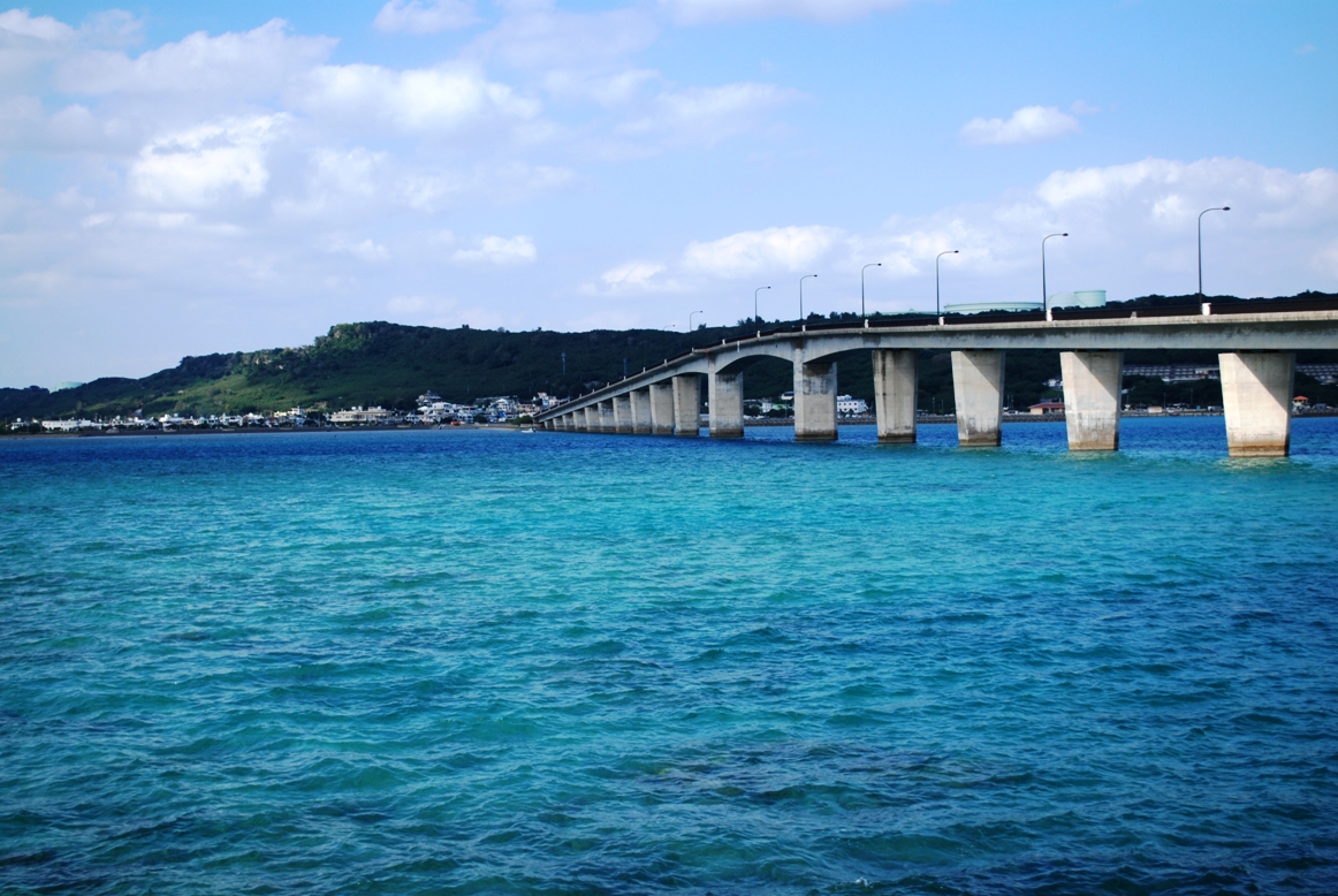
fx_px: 1898
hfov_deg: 38.8
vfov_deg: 26.6
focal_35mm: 51
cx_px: 669
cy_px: 448
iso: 100
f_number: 5
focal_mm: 34
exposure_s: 1/640
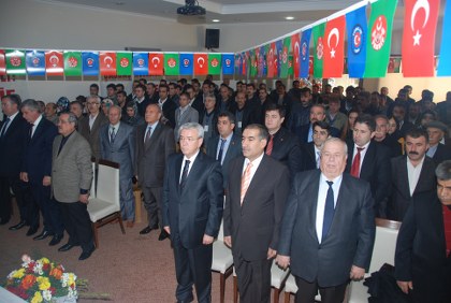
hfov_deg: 67.3
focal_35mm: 27
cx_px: 226
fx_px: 339
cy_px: 152
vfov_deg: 48.1
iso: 200
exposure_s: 1/60
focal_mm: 18
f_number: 4
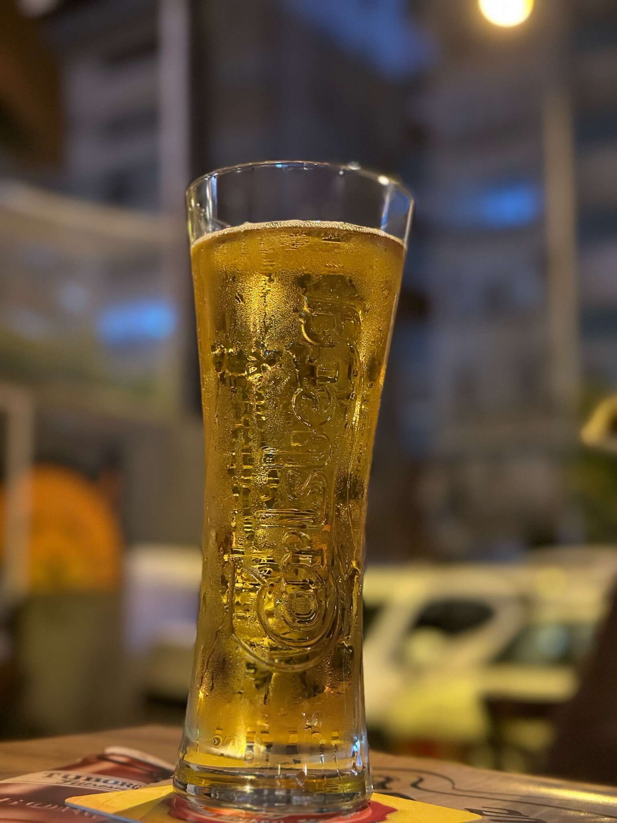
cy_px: 412
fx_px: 1141
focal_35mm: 48
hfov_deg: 30.3
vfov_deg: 39.7
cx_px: 308
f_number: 1.78
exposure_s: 1/25
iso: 800
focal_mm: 6.86
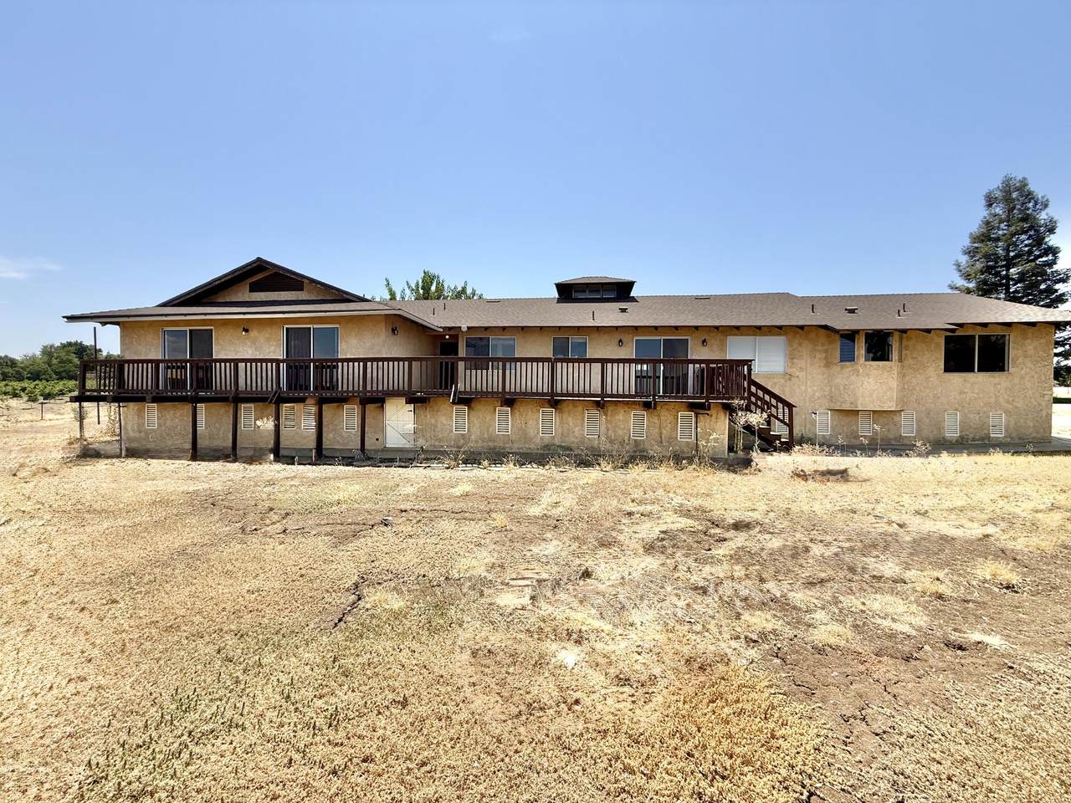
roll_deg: -0.6
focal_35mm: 14
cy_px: 402
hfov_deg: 102.1
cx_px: 536
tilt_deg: +0.8
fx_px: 433
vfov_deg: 85.7
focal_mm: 2.22
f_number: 2.2
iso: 50
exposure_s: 1/1848
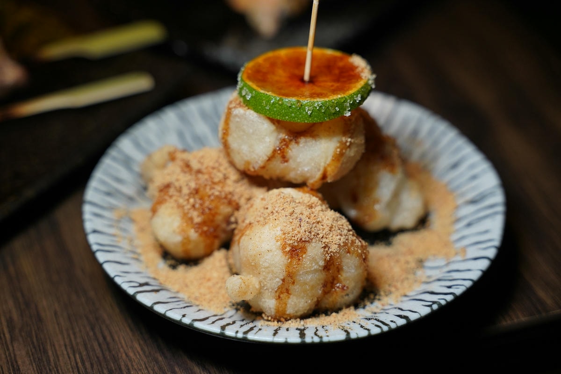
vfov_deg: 18.2
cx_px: 280
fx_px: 1169
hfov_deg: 27.0
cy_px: 187
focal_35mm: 75
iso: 500
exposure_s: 1/160
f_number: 4
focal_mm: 75
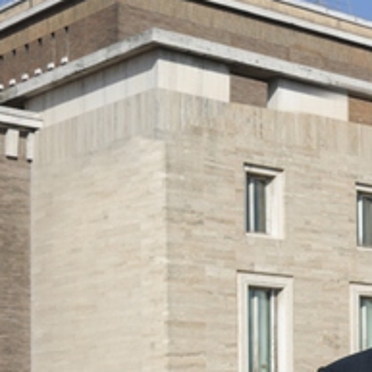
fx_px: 1423
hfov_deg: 14.3
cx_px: 493
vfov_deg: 14.6
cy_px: 379
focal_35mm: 117
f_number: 9
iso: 100
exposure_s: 1/200
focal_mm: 38
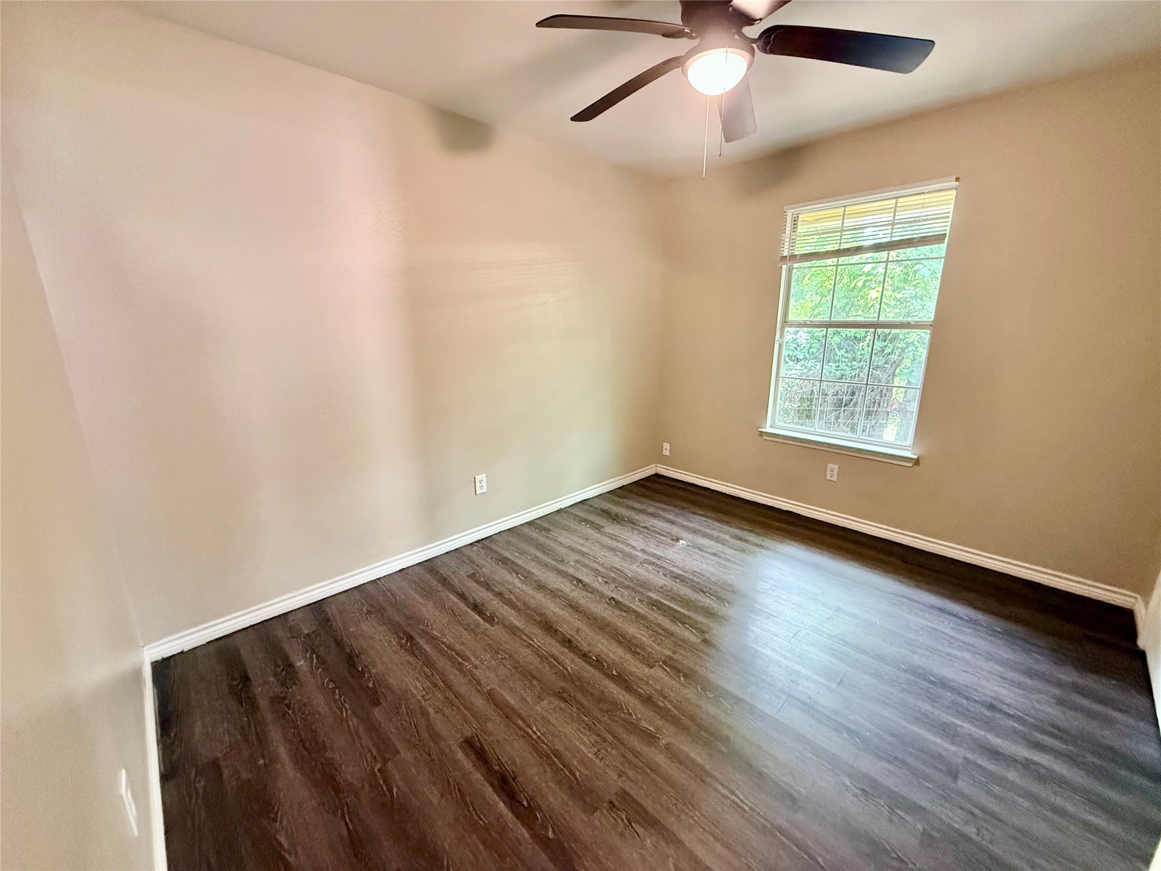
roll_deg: +0.1
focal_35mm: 14
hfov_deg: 102.1
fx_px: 470
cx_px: 580
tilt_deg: -14.1
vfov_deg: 85.7
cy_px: 436
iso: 640
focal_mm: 2.22
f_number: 2.2
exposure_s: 1/60
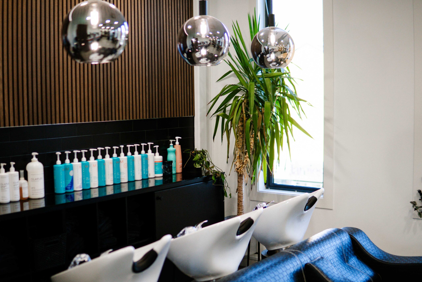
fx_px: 528
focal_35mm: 45
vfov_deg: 29.9
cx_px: 211
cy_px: 141
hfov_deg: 43.6
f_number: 1.4
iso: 400
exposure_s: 1/1250
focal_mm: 30
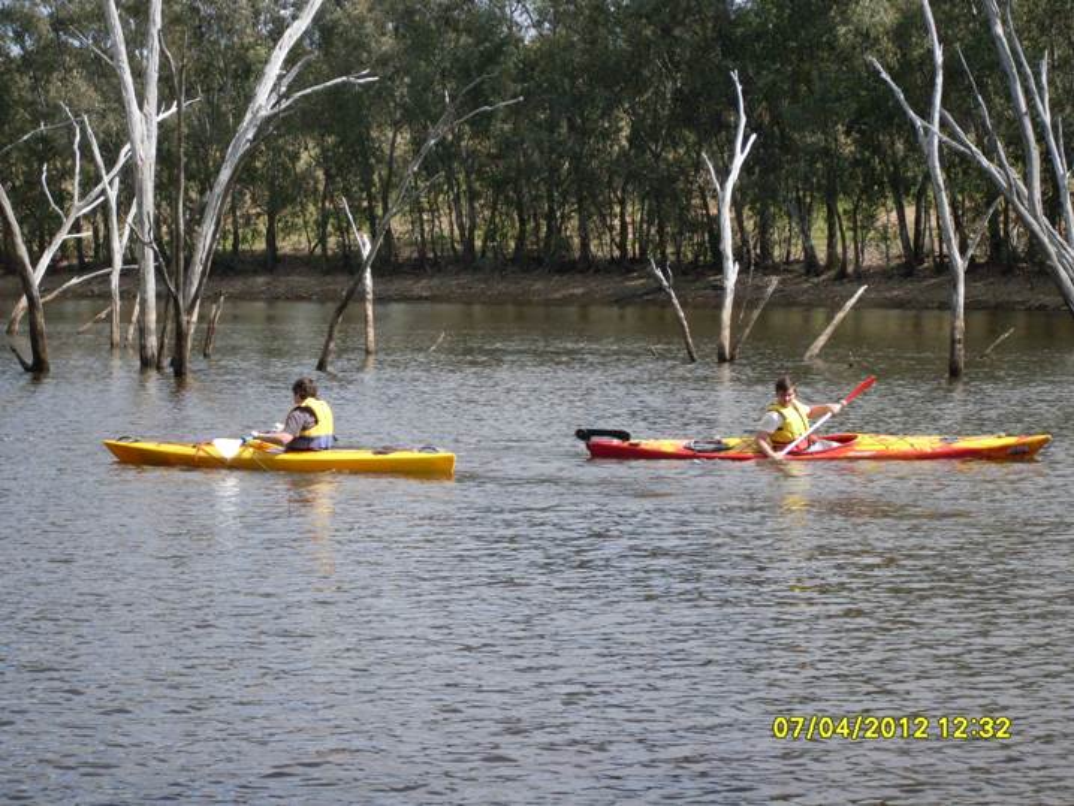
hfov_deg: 17.3
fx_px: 3538
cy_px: 403
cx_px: 537
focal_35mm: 114
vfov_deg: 13.0
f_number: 5.2
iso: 80
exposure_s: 1/250
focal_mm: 18.9
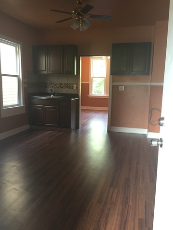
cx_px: 86
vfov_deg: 61.7
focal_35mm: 29
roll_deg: -0.9
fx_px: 193
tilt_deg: -9.4
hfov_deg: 48.2
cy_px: 115
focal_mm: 4.15
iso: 160
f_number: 2.2
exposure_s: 1/30
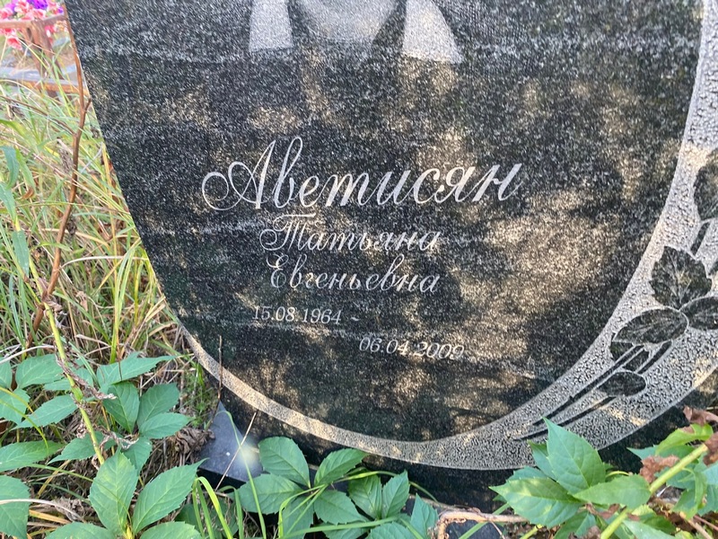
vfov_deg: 53.1
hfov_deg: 67.3
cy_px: 270
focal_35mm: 26
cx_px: 359
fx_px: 539
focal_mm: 4.25
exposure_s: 1/121
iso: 100
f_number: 1.8
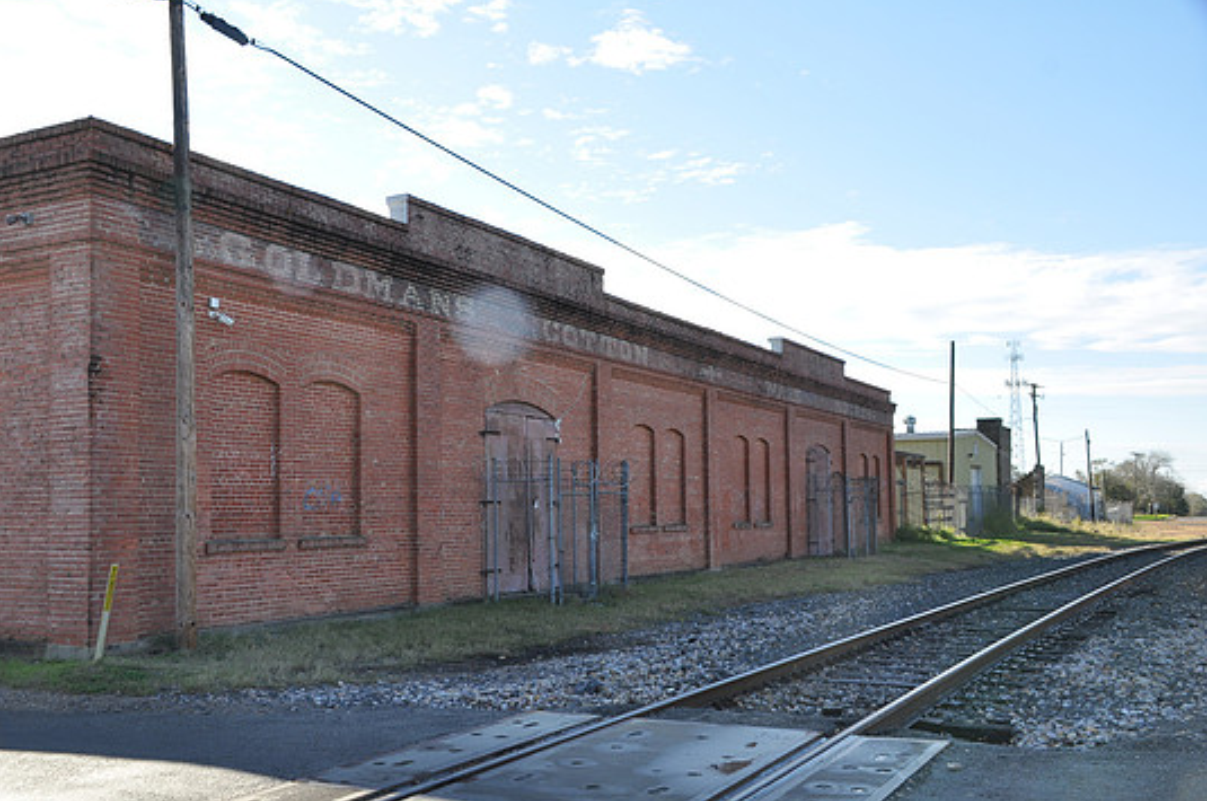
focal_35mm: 39
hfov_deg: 49.6
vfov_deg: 34.1
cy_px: 423
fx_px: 1306
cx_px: 562
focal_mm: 24
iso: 200
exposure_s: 1/100
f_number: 10
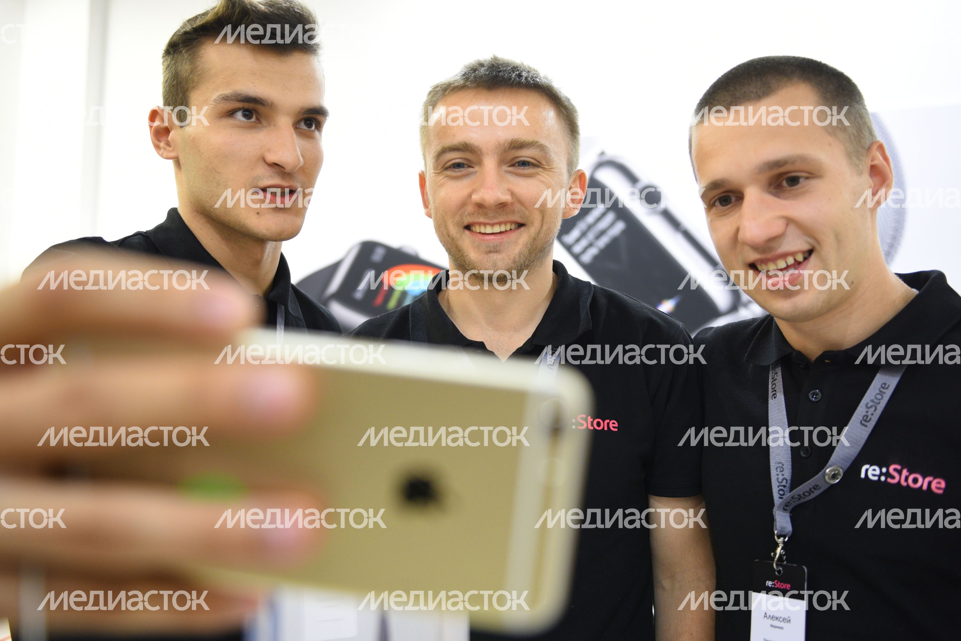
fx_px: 854
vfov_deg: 41.1
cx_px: 480
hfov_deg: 58.7
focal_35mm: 32
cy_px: 320
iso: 1250
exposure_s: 1/125
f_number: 2.8
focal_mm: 32
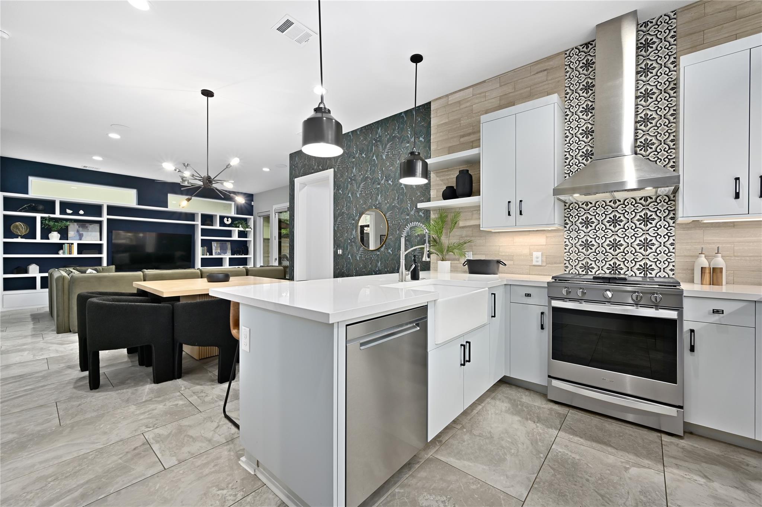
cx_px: 381
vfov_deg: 81.1
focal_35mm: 14
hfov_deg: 104.3
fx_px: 296
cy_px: 254
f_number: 8
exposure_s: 1/5
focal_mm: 14
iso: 800
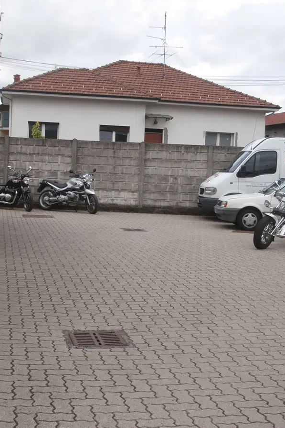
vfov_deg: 37.5
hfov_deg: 25.4
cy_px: 213
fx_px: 629
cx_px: 104
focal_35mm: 53
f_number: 3.9
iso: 100
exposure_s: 1/640
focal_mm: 6.67
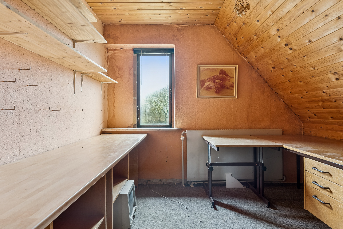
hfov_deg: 77.3
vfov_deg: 56.1
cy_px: 114
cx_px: 172
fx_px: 214
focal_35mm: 22
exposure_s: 1.6
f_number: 8
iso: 200
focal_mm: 15
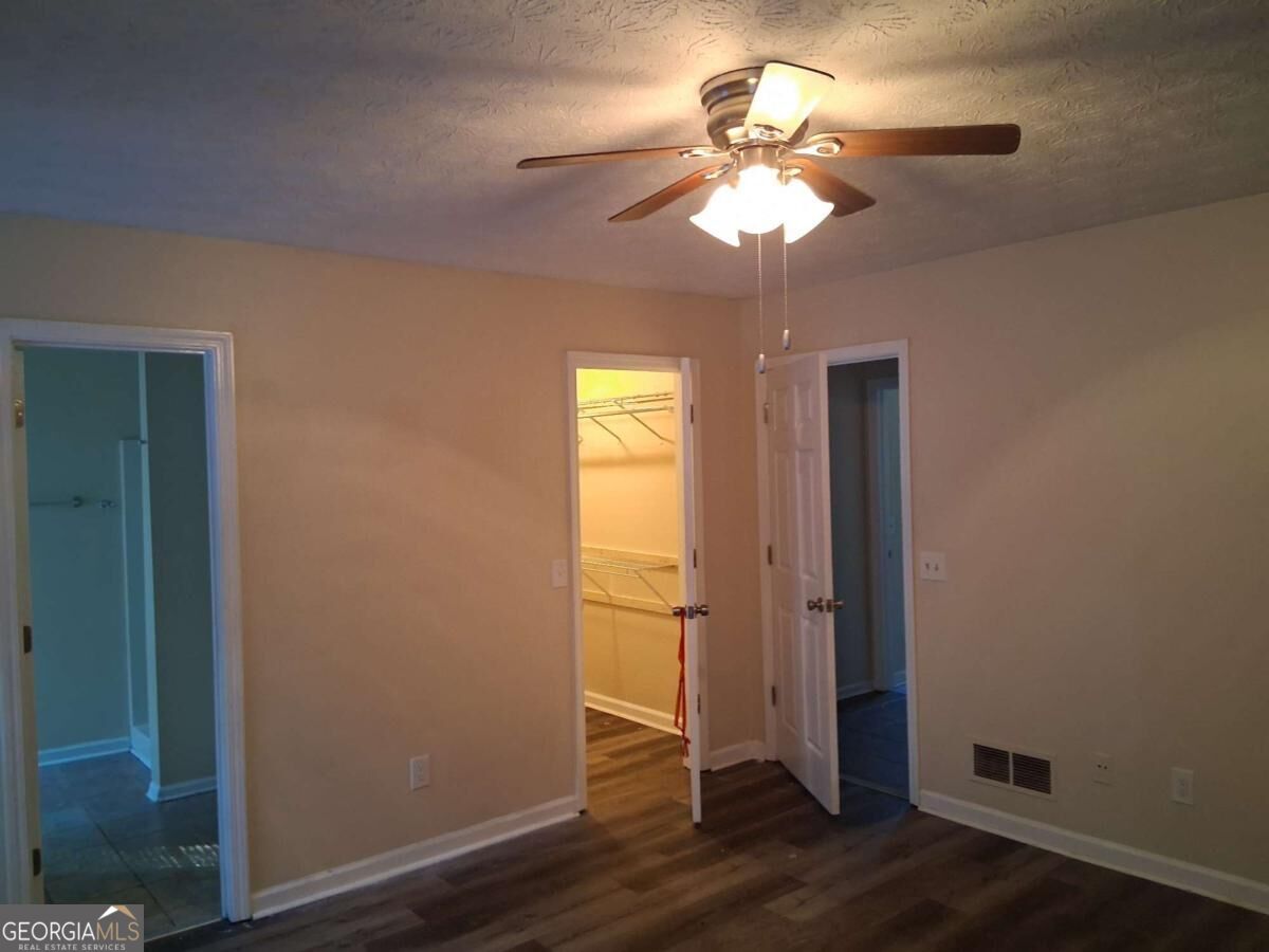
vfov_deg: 53.1
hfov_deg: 67.3
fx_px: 953
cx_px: 634
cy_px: 476
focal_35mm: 26
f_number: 1.8
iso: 400
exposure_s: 1/50
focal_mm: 3.98
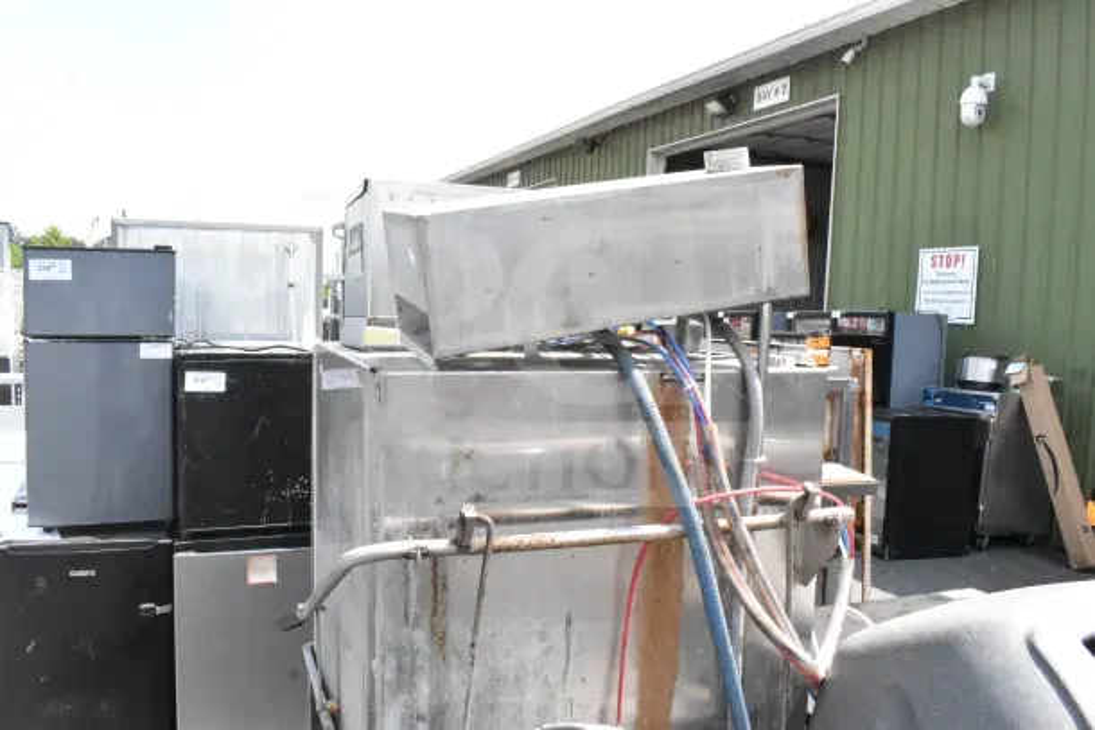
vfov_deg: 43.6
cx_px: 548
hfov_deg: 61.9
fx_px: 913
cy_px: 365
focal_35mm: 30
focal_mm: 20
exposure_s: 1/1250
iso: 6400
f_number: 18
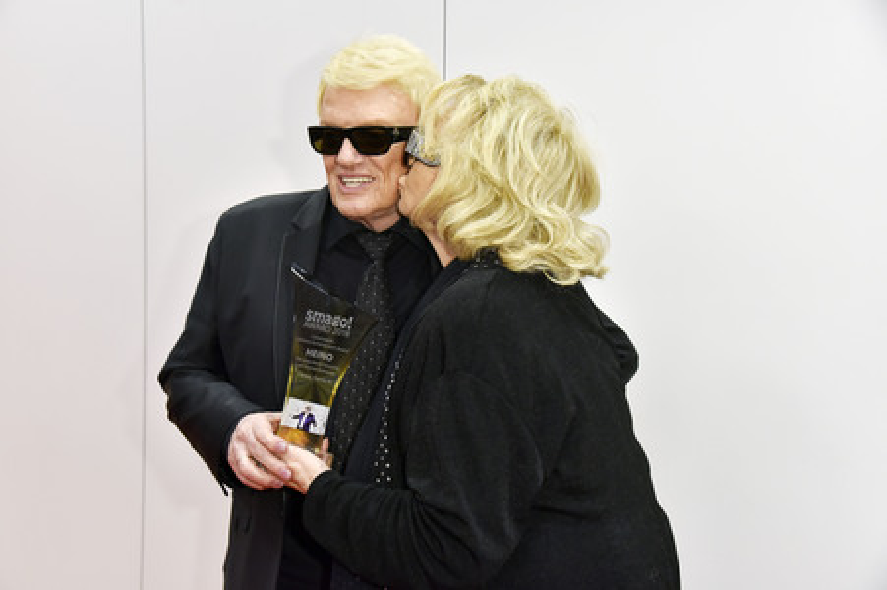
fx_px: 1280
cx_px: 444
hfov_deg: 38.2
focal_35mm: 52
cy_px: 295
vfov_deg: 26.0
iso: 1600
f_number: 5.6
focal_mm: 52
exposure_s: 1/125
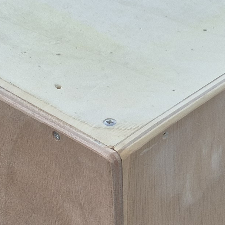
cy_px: 249
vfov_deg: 13.0
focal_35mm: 132
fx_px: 971
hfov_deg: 13.2
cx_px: 77
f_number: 1.8
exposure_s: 1/180
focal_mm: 5.4
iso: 40
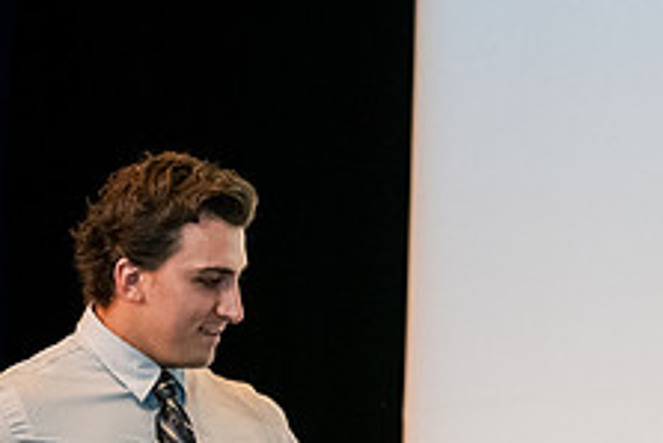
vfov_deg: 5.0
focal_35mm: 273
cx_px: 455
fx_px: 5031
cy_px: 459
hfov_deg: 7.5
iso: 2500
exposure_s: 1/200
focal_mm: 105
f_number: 3.5
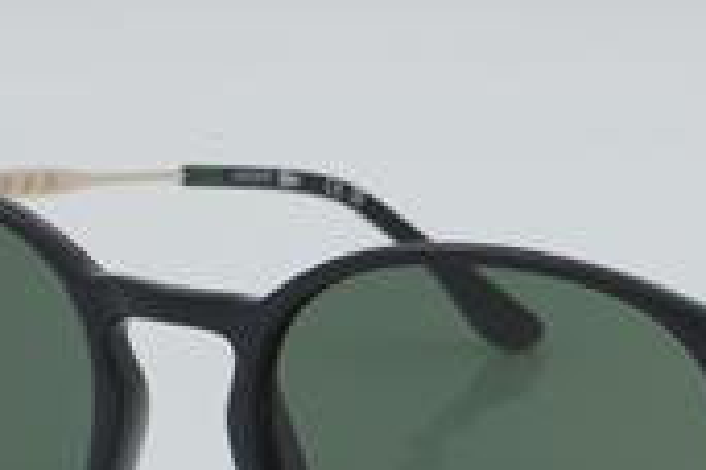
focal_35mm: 175
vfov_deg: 7.8
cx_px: 520
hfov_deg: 11.7
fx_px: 3432
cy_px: 445
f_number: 29
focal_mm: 50
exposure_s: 1/4
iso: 100
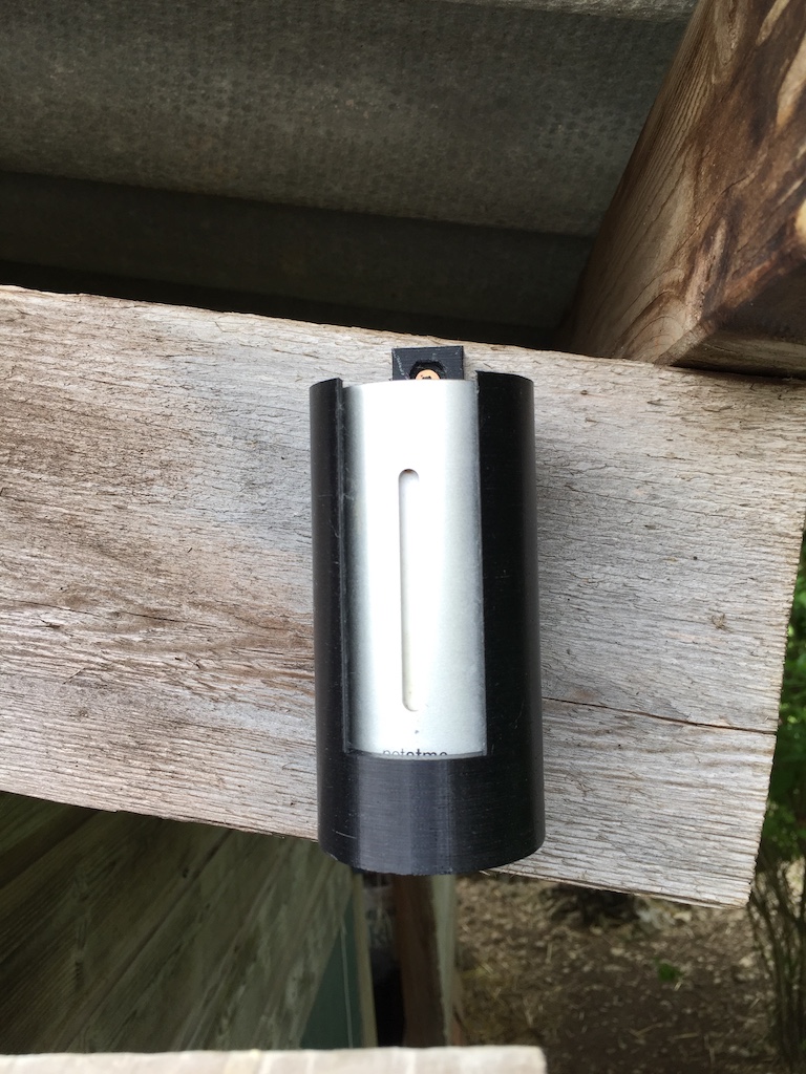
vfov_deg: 61.7
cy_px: 537
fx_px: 900
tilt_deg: +1.5
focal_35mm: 29
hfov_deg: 48.2
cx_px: 403
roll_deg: +4.3
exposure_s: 1/120
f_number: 2.2
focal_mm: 4.15
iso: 32
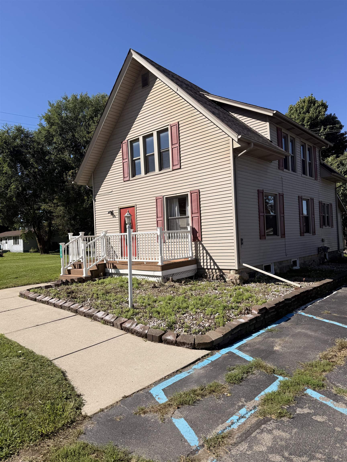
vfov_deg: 71.6
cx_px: 174
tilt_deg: +2.4
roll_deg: +2.8
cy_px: 231
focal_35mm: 24
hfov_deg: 56.8
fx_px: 321
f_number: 1.78
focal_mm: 6.76
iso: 80
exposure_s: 1/5714
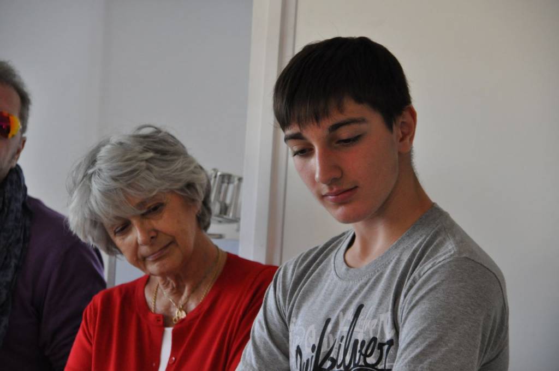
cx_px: 280
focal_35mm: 165
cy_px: 186
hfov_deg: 12.5
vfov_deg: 8.3
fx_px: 2559
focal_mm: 110
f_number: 5.3
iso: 1600
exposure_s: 1/125
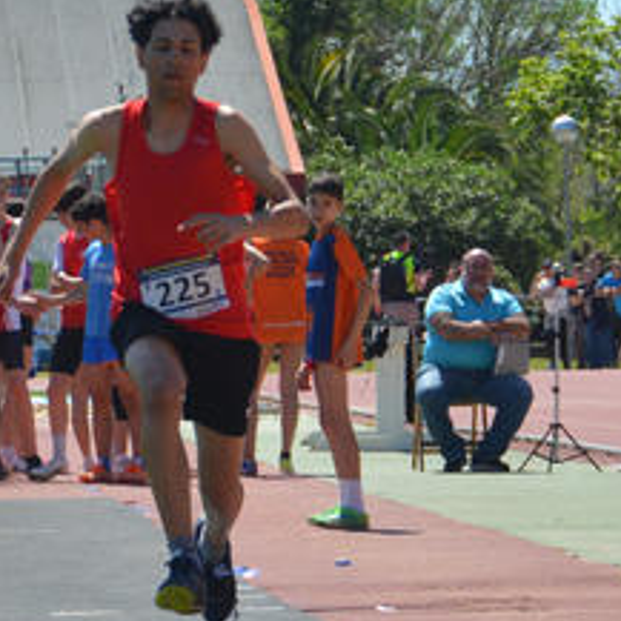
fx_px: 8032
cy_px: 346
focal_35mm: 396
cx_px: 203
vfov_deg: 4.4
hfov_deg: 4.4
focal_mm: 75
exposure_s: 1/2000
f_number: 7.1
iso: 400
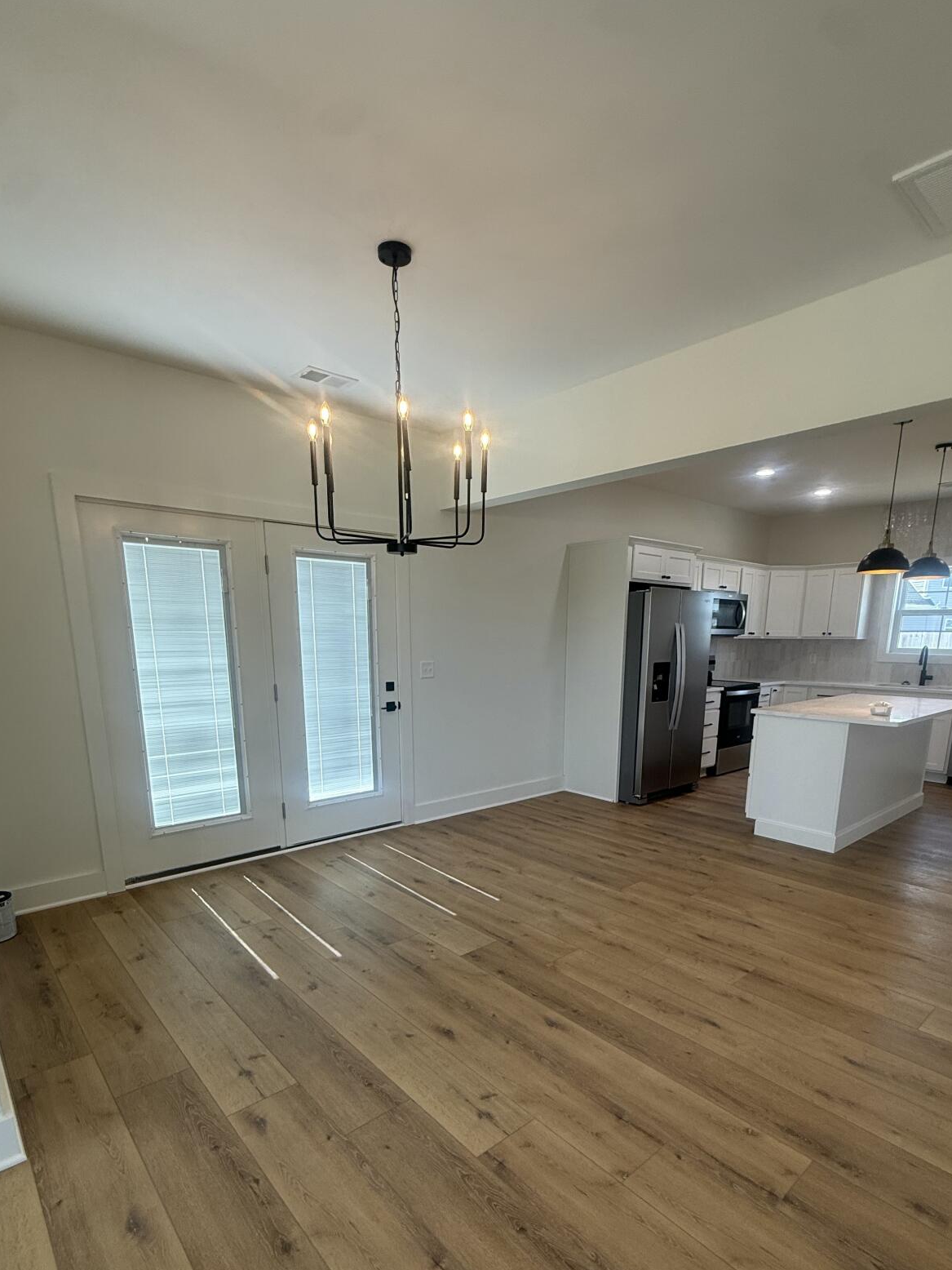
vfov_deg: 86.2
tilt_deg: -14.5
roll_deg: -0.3
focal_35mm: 18
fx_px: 660
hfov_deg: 71.6
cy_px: 786
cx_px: 490
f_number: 2.2
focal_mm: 2.22
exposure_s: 1/120
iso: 80
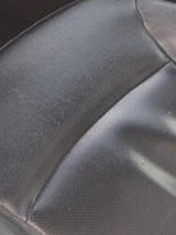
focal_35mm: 93
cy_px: -129
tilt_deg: -26.9
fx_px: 631
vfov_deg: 18.4
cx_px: 18
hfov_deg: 15.7
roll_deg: +2.9
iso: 40
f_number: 2.2
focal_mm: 4.15
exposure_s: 1/100
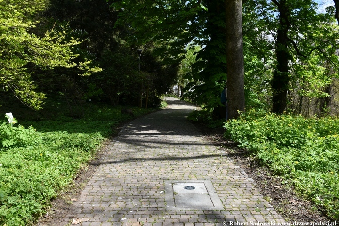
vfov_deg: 38.4
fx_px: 325
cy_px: 113
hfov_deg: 55.1
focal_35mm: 34
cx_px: 170
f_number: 8
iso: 200
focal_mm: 23
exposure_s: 1/400
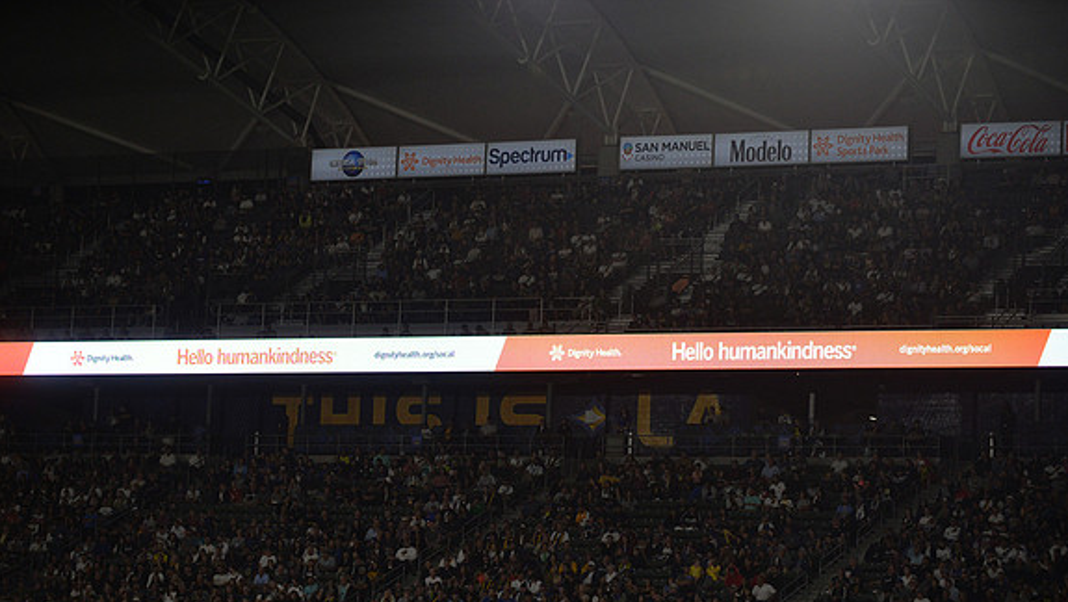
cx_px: 535
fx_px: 3740
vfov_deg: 9.2
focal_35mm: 132
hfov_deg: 16.3
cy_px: 358
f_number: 2.8
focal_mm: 125
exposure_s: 1/3200
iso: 1600
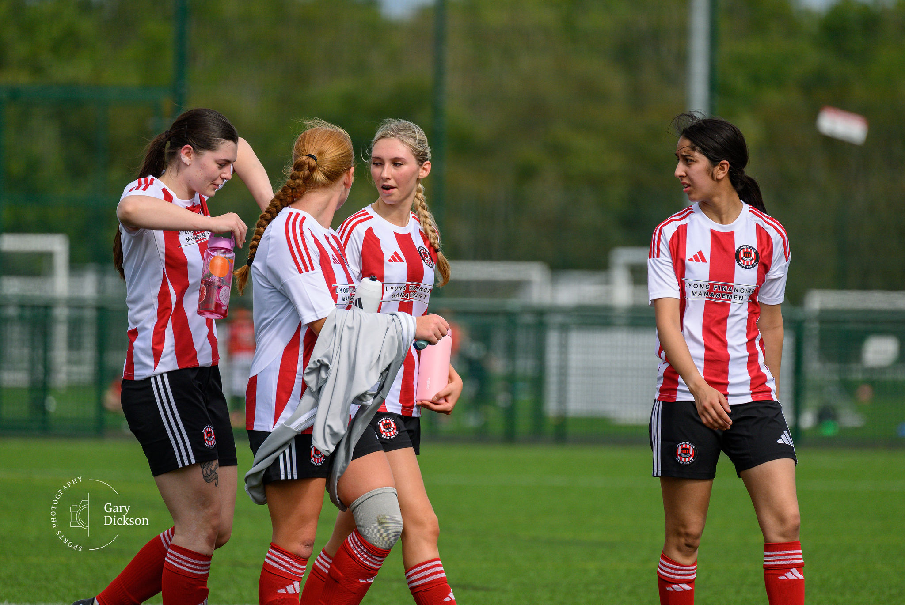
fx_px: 11943
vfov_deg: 2.9
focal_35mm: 475
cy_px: 306
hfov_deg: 4.3
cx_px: 443
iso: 560
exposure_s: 1/2000
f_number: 5.6
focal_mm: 400
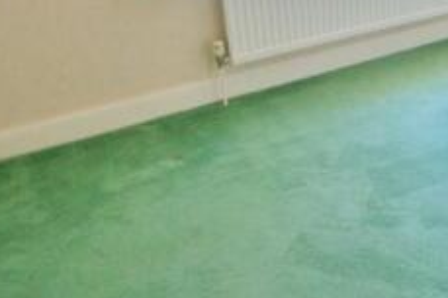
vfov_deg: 29.9
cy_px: 36
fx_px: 534
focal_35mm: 43
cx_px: 494
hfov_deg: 37.8
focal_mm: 10
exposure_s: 1/30
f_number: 3.5
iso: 250
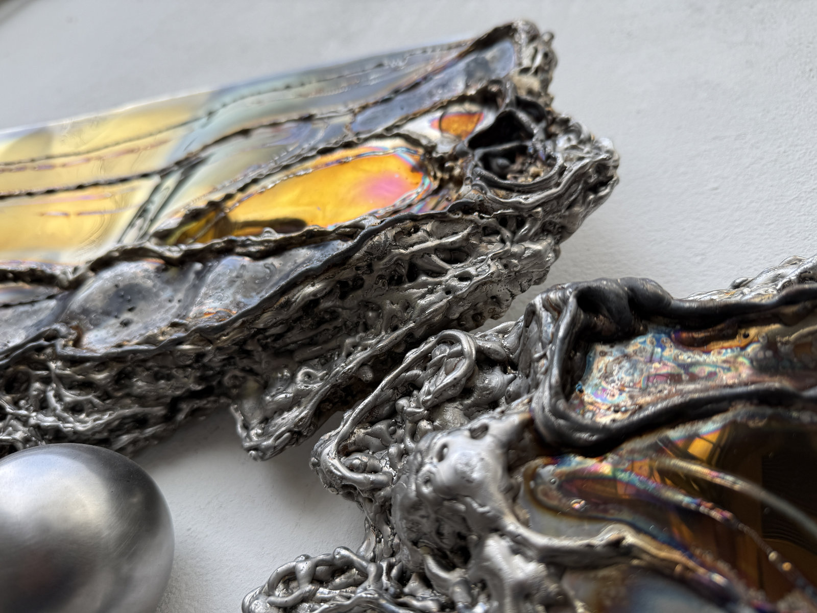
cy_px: 306
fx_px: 566
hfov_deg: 71.6
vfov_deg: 56.8
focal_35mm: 24
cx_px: 408
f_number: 1.8
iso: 80
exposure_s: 1/1292
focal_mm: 6.8
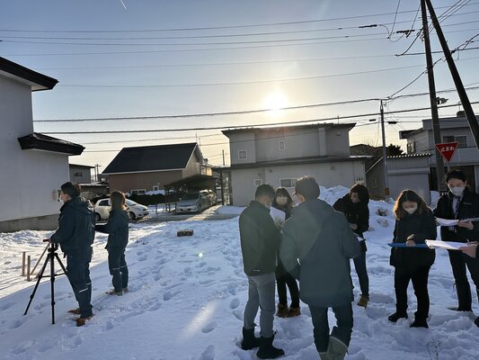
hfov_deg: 71.6
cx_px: 240
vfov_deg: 56.8
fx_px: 332
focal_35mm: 24
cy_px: 180
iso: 80
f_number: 1.78
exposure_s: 1/12048
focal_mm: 6.86
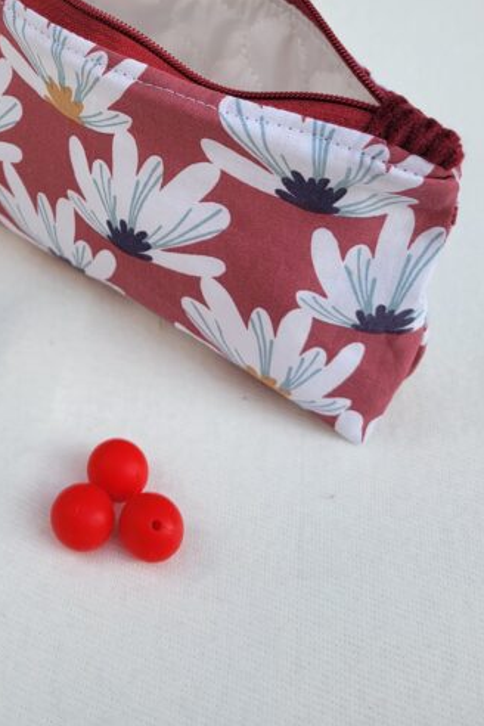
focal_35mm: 44
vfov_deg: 42.4
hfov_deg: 29.4
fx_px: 887
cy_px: 139
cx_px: 56
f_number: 1.8
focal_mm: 5.4
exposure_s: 1/197
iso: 40
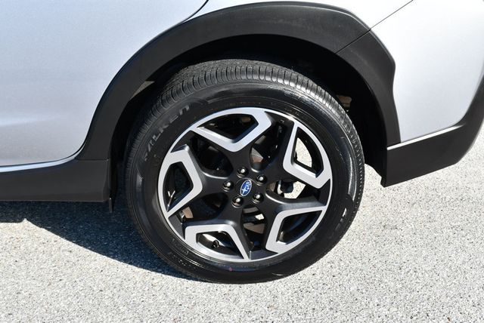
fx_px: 700
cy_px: 162
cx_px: 242
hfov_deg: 38.2
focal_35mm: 52
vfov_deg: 26.0
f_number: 7.1
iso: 200
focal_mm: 26
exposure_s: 1/250
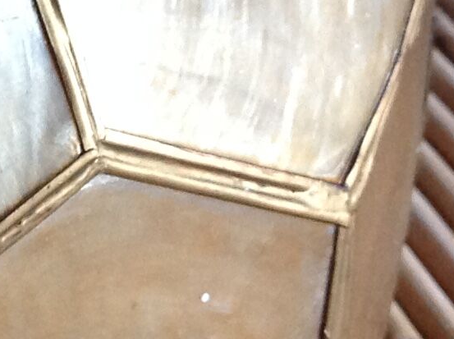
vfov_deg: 9.0
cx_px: -365
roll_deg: -3.4
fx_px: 2148
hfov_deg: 11.2
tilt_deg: -25.3
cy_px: 17
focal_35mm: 164
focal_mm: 4.28
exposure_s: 1/15
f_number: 2.4
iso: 160
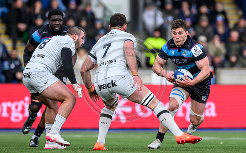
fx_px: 3874
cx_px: 159
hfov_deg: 3.6
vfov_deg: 2.3
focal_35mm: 578
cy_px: 89
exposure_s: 1/2500
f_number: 4
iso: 500
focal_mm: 400
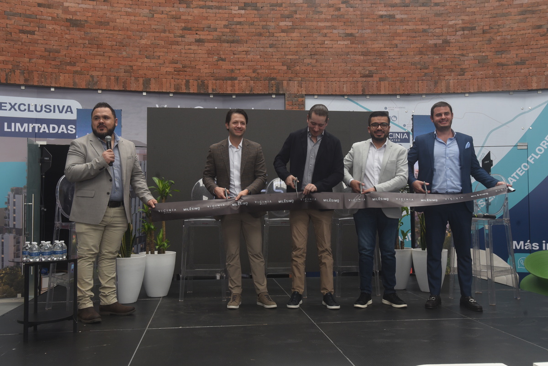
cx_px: 274
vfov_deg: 37.9
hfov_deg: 54.4
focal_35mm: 35
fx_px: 533
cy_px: 183
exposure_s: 1/200
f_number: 8
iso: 640
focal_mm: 35
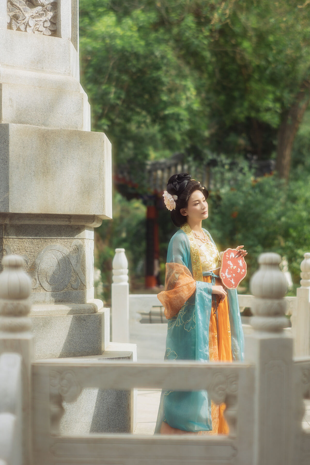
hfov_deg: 16.1
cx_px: 155
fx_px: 1098
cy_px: 232
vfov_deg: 23.9
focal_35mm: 85
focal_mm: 85
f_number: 2.2
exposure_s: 1/640
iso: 100
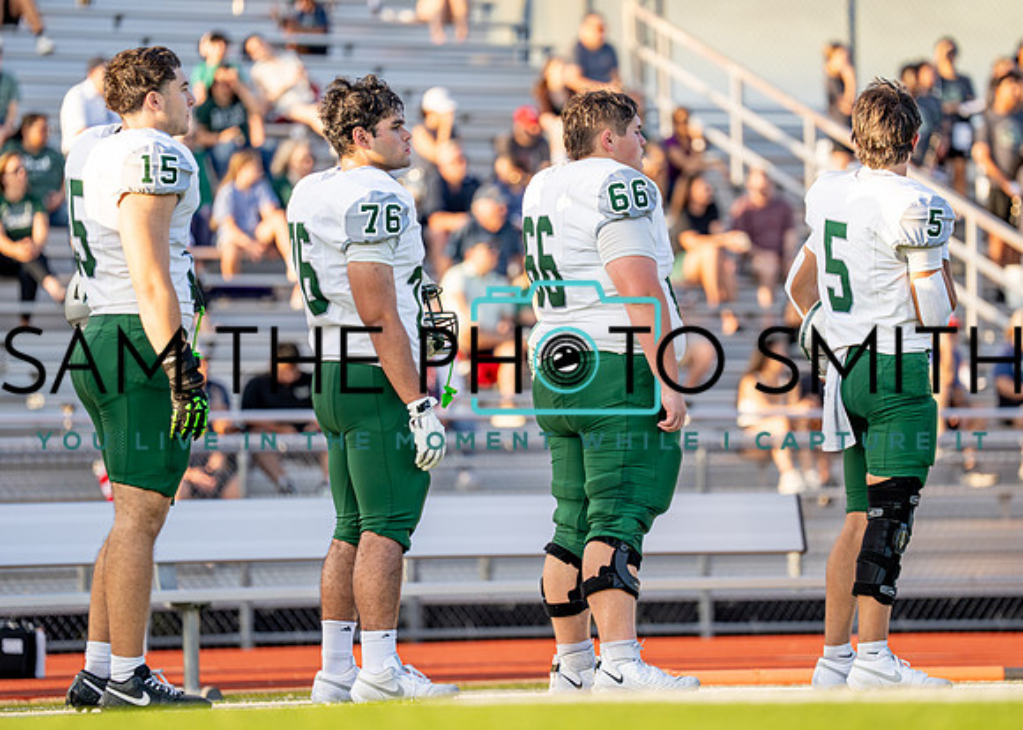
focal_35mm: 205
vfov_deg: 7.0
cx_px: 561
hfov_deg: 9.8
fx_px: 5966
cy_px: 326
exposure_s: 1/2000
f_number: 2.8
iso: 320
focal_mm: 170
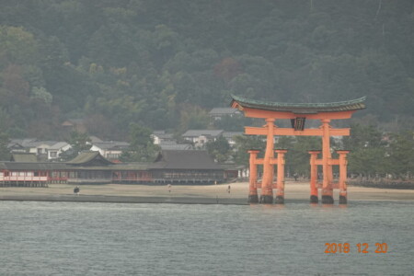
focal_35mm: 200
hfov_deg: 10.3
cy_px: 138
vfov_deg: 6.9
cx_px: 207
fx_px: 2300
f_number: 4.5
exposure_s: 1/200
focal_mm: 72
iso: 400
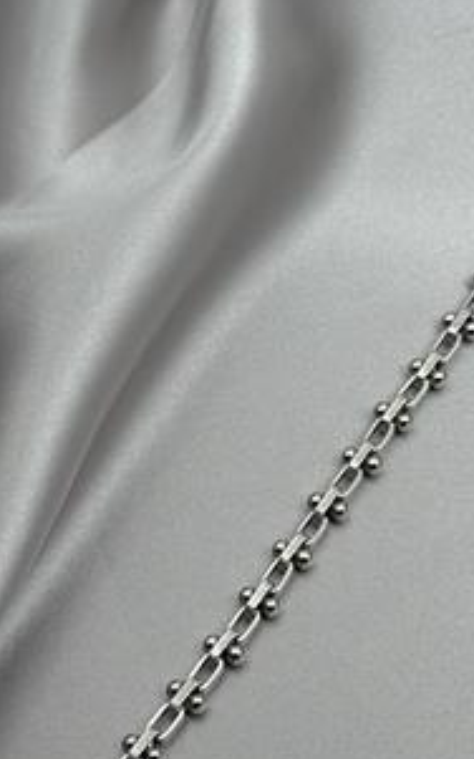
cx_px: 171
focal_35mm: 90
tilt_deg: -57.9
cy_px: 538
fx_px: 1861
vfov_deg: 22.9
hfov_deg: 14.5
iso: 64
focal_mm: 6.76
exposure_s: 1/1513
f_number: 1.78
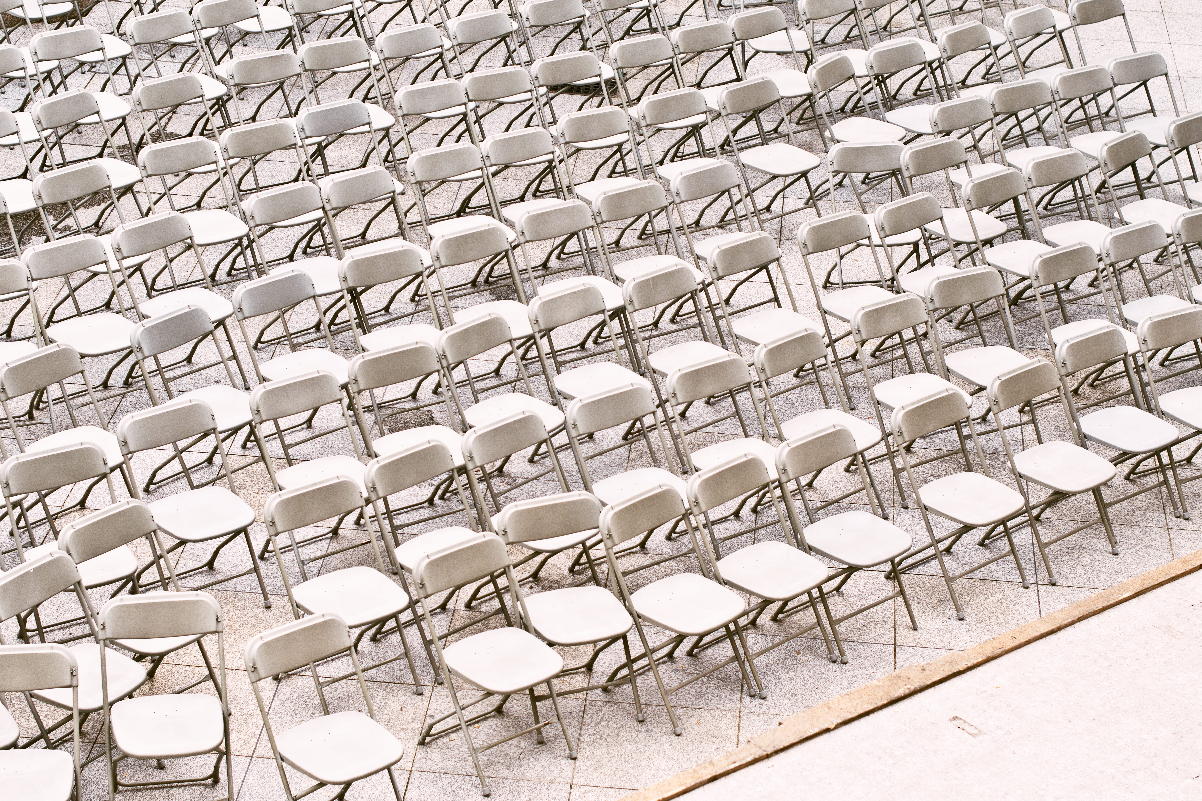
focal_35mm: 75
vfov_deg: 18.2
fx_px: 2504
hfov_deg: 27.0
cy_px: 400
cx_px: 601
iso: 100
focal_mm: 50
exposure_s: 1/800
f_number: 3.2
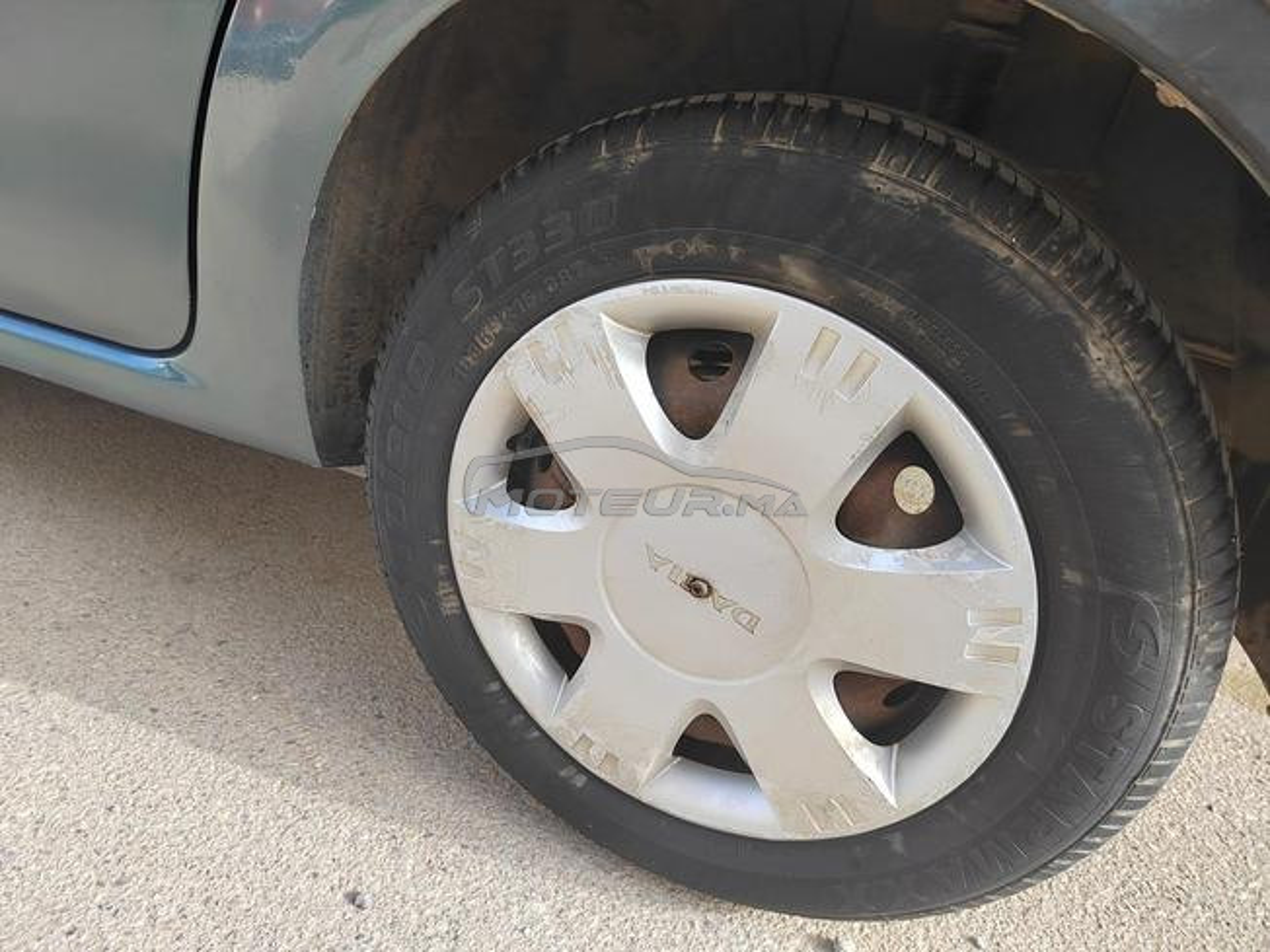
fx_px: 844
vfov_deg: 58.9
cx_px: 635
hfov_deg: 73.9
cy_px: 476
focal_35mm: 23
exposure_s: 1/100
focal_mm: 5.52
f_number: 1.9
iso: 127
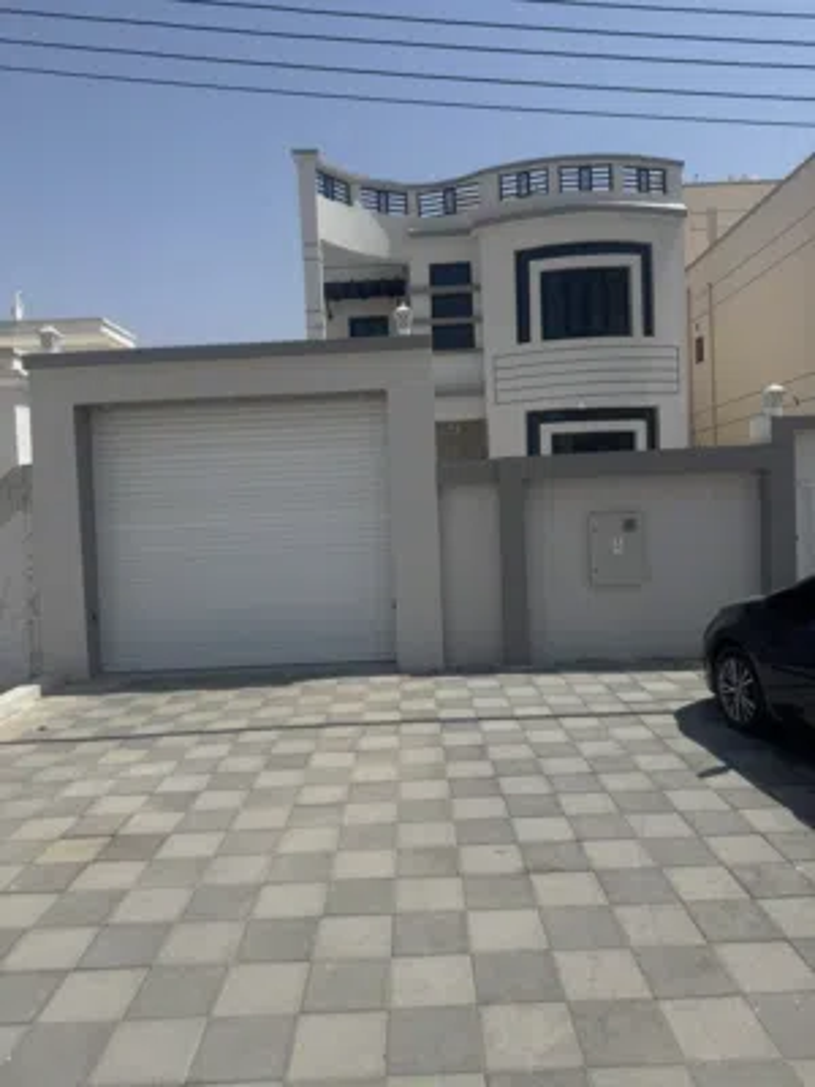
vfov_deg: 71.6
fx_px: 753
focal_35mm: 24
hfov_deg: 56.8
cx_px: 408
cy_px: 544
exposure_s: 1/9009
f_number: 1.78
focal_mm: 6.76
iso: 80
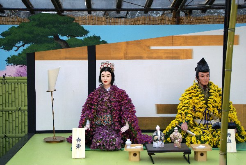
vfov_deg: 22.7
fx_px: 411
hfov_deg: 33.4
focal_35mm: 60
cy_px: 82
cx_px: 123
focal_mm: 40
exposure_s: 1/125
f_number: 4.5
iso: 100
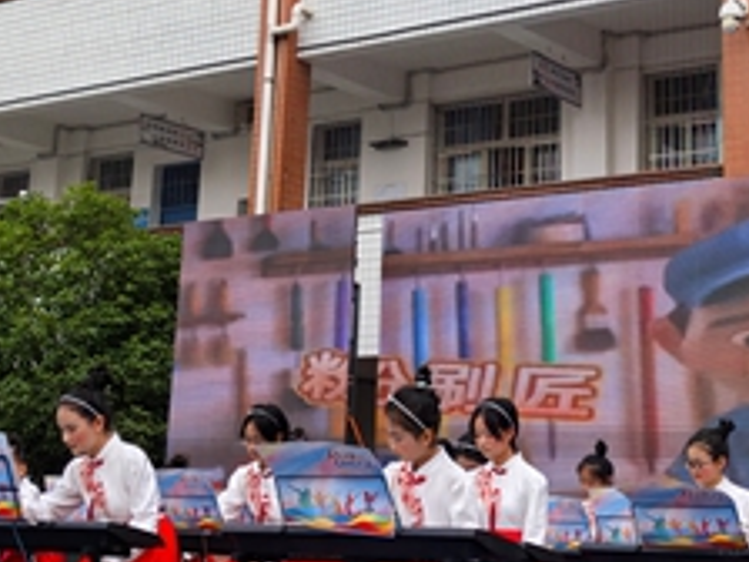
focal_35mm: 77
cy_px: 120
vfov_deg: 19.0
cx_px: 374
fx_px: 1666
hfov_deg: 25.3
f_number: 1.9
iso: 50
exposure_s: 1/2227
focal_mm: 5.52
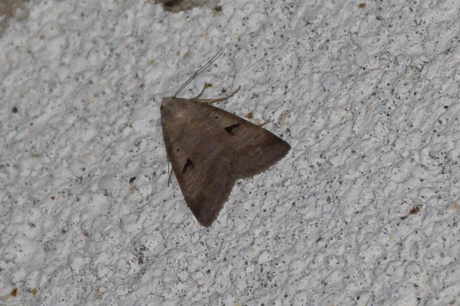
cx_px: 230
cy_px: 153
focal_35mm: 210
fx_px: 2683
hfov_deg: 9.8
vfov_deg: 6.5
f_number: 5.6
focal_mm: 140
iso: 320
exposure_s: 1/60
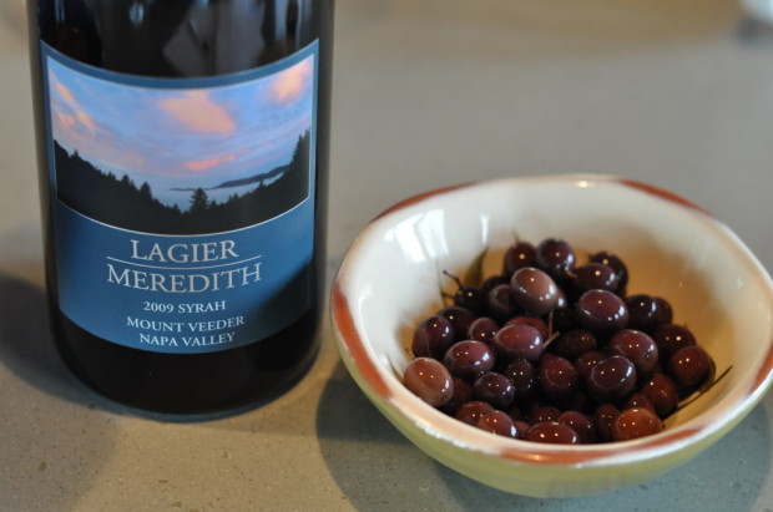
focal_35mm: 75
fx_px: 1607
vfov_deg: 18.1
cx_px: 386
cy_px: 256
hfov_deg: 27.0
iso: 800
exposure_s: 1/40
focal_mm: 50
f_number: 3.2
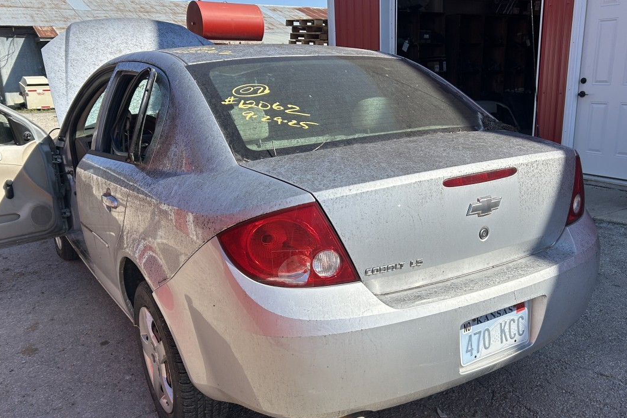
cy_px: 258
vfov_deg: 39.7
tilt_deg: -17.5
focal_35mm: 33
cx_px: 360
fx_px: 575
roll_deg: +1.6
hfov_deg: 57.0
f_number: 1.5
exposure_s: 1/3460
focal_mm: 5.7
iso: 50
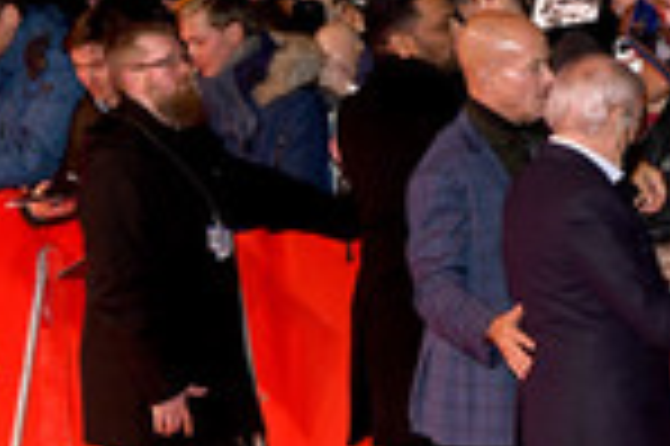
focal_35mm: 121
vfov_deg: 11.1
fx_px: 2249
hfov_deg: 16.7
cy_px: 500
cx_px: 605
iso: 800
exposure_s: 1/160
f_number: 5
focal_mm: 40
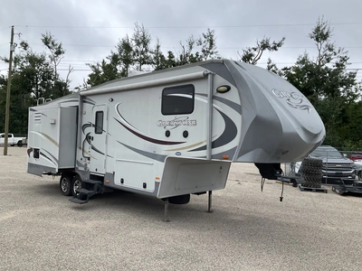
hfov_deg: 61.7
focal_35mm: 29
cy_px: 136
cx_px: 181
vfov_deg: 48.2
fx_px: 303
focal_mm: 3
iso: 25
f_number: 1.8
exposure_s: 1/962
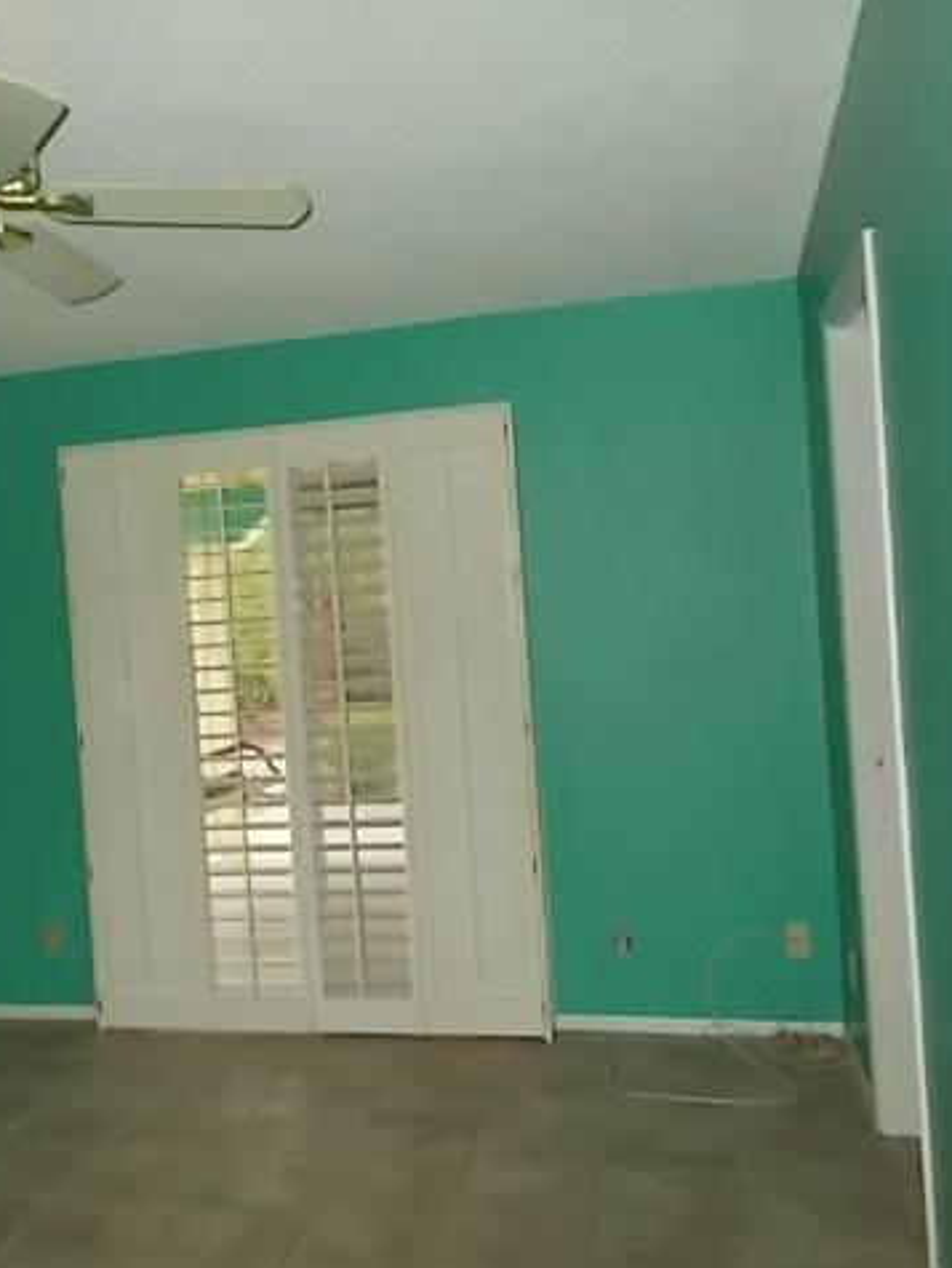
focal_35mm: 35
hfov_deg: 40.2
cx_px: 307
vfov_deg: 52.6
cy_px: 638
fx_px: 1282
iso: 250
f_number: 3.2
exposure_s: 1/25
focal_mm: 4.6
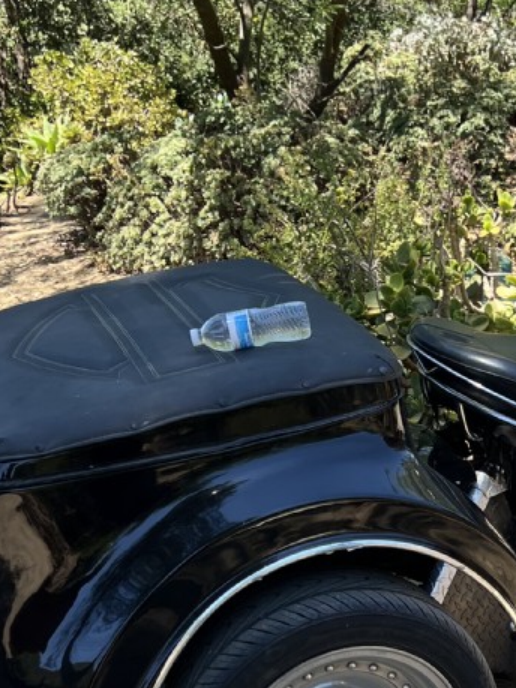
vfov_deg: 28.2
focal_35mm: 68
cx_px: 430
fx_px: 1352
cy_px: 508
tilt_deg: -24.9
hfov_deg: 21.3
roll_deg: +4.9
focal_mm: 5.7
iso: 50
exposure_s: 1/678
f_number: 1.5
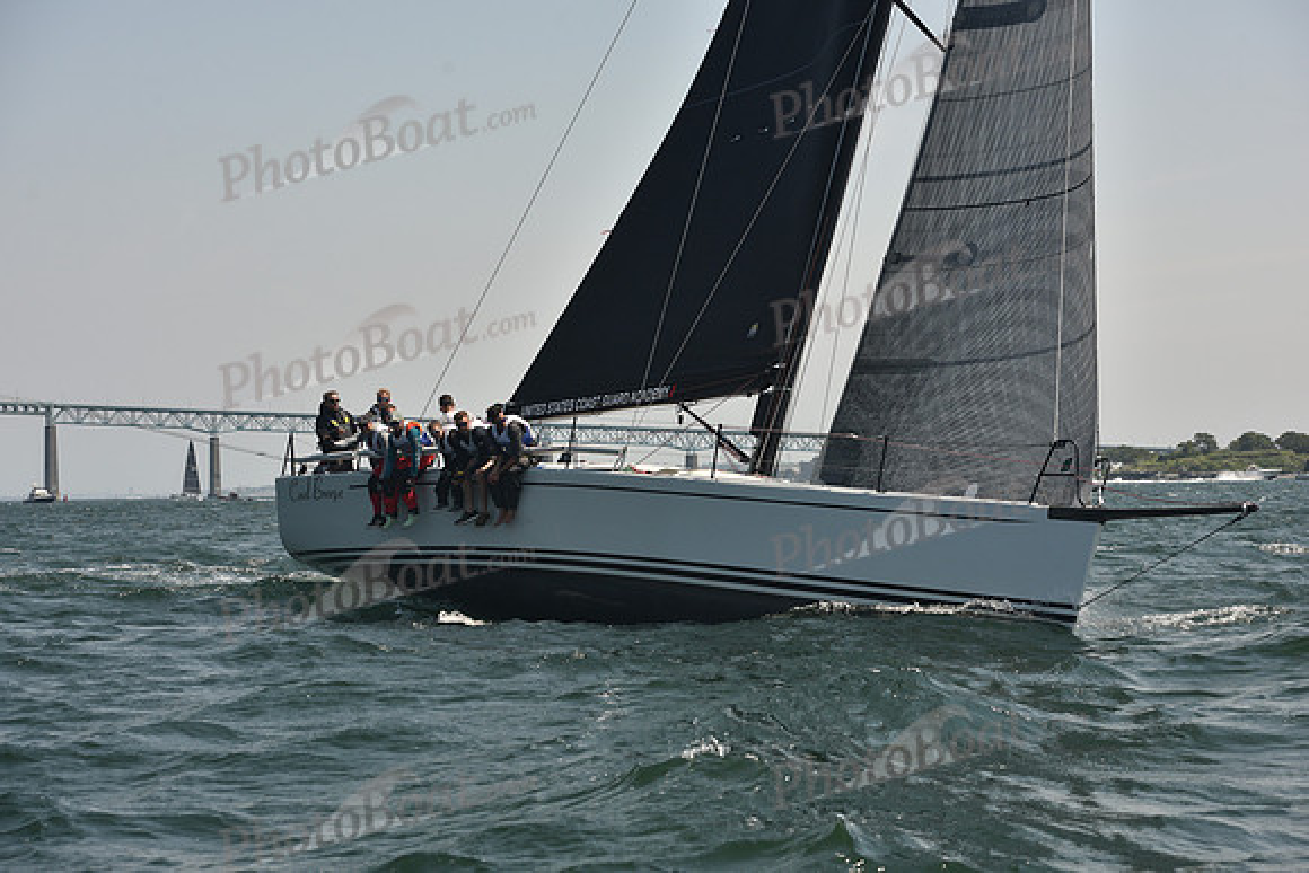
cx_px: 654
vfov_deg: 19.5
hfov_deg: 28.8
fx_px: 2546
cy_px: 436
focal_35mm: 70
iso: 250
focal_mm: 70
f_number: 6.3
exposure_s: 1/640
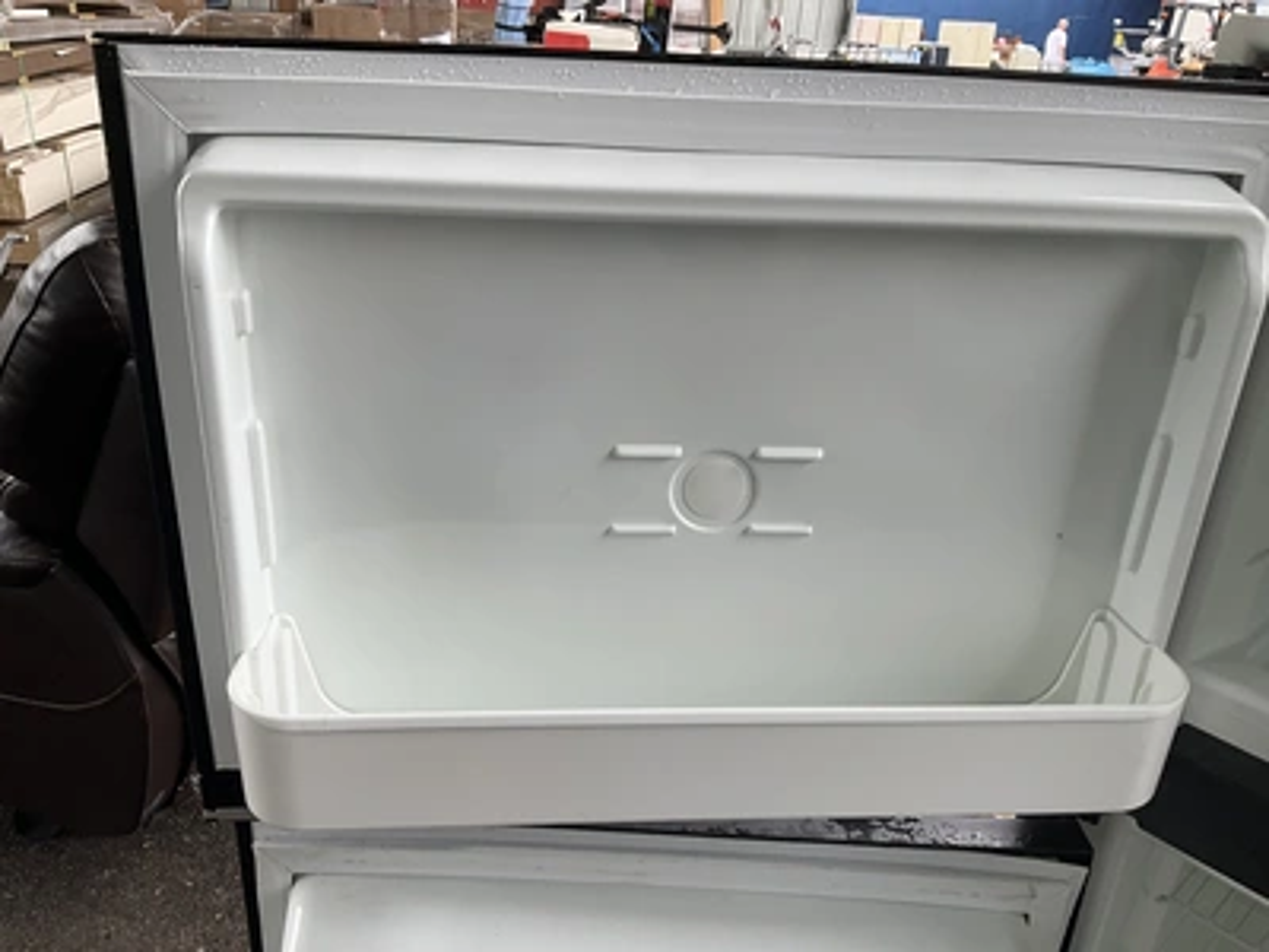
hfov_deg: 61.7
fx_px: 1063
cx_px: 634
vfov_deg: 48.2
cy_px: 476
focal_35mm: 29
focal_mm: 3
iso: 20
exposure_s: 1/145
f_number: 1.8
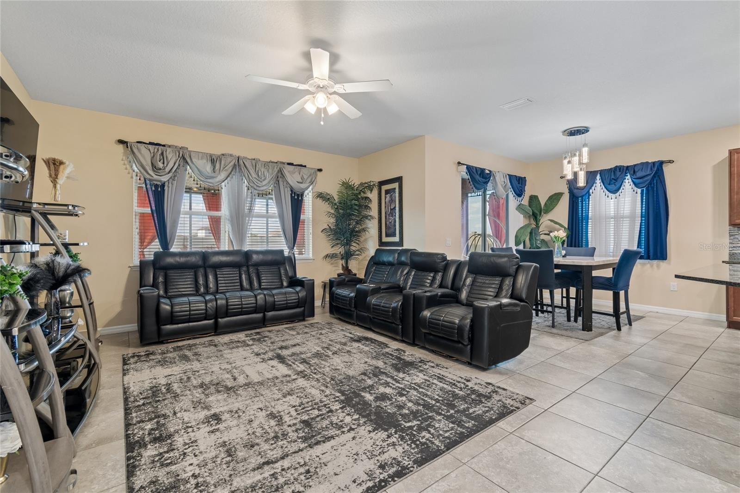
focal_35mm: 15
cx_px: 370
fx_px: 308
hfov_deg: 100.4
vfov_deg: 77.3
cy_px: 246
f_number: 7.1
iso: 100
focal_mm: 10
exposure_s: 1/1.67
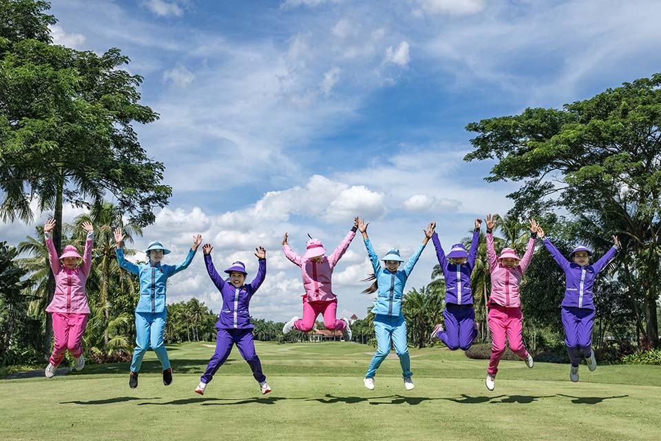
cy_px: 220
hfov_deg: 59.5
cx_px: 330
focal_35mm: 32
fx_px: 578
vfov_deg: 41.7
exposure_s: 1/4000
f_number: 5.6
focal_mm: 31.5
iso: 180
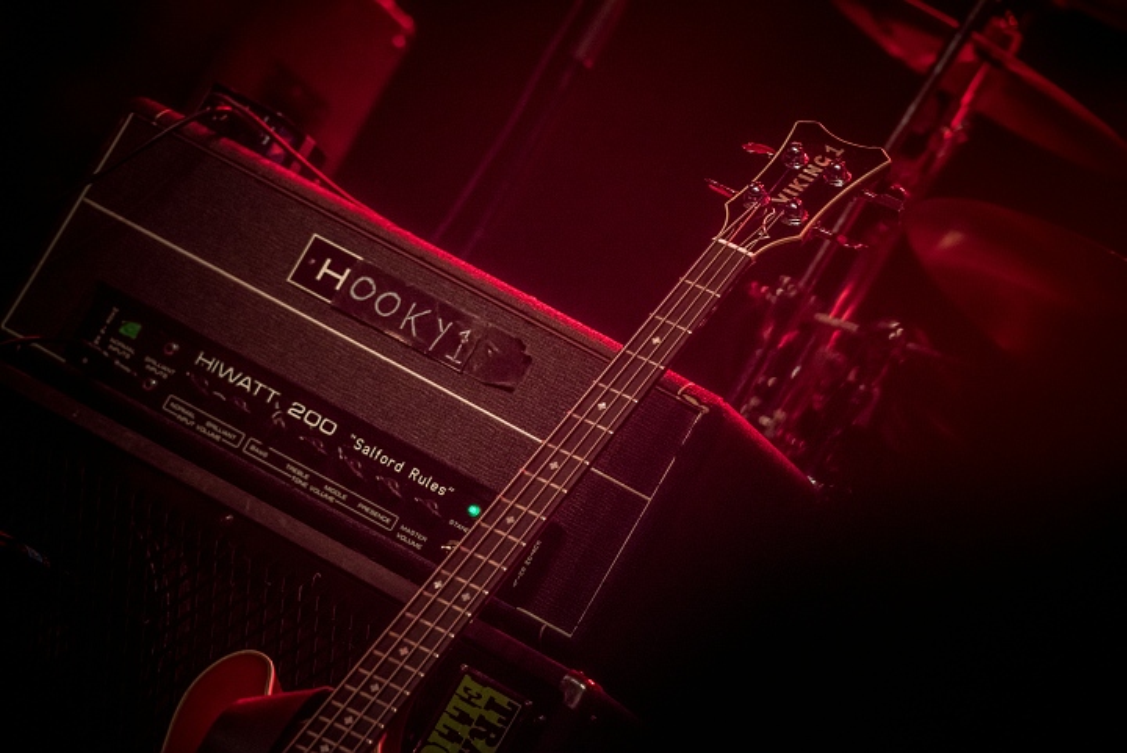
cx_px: 564
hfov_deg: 10.3
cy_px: 376
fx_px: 6265
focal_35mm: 200
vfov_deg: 6.9
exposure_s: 1/100
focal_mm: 200
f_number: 4.5
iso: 3200
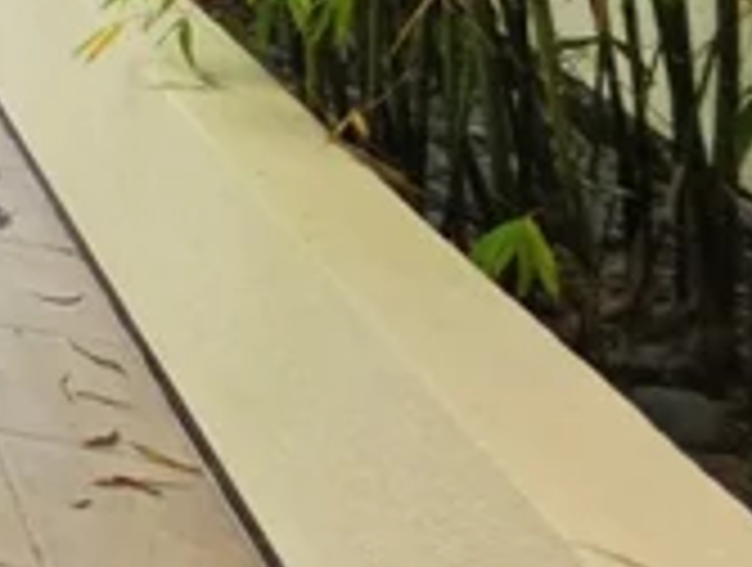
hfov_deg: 17.5
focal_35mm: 58
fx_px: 1263
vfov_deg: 19.8
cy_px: -405
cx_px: -871
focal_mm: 2.2
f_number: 1.9
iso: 80
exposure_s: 1/120
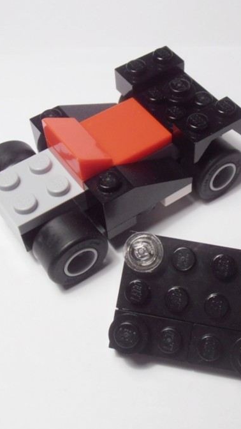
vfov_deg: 38.5
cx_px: 189
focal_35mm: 54
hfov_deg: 22.0
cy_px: 215
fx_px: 613
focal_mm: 6.61
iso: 80
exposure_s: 1/40
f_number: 3.9
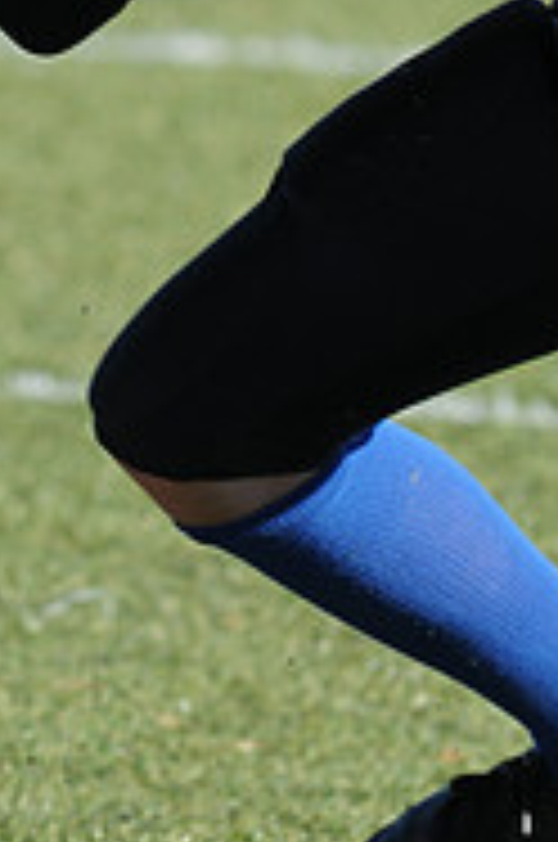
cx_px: -70
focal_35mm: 1393
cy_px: -324
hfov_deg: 1.0
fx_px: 32505
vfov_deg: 1.5
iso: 200
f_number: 6.3
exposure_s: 1/500
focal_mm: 300
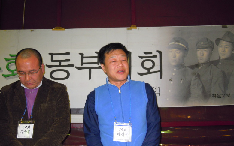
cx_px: 93
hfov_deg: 53.6
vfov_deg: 35.3
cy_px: 74
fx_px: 230
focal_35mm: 36
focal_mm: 5
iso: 200
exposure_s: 1/25
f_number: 2.7
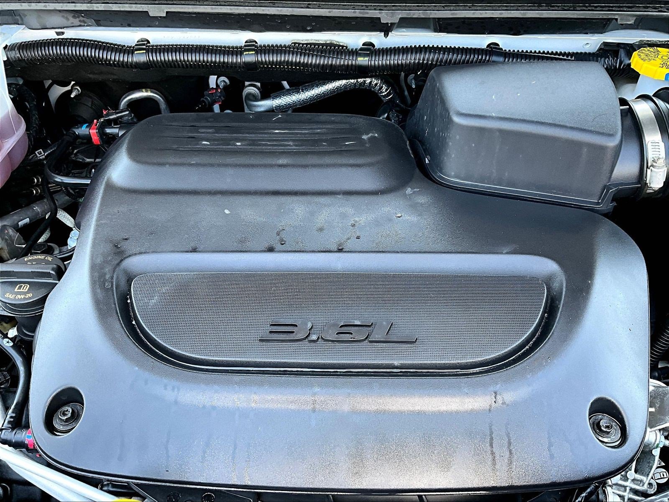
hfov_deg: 61.7
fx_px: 560
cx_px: 334
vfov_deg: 48.2
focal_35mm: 29
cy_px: 251
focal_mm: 3
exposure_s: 1/115
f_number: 1.8
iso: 64
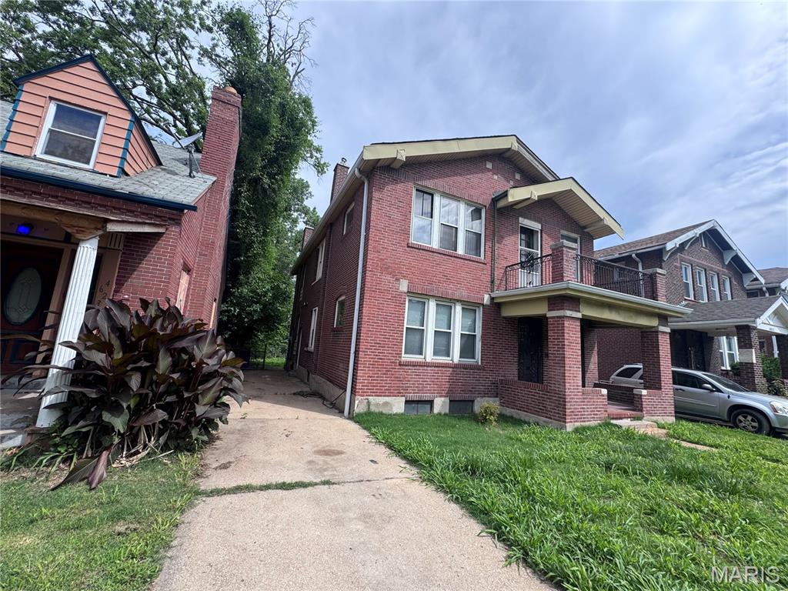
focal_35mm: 14
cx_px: 394
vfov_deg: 85.7
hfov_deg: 102.1
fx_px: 319
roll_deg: -3.8
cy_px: 296
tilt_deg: +9.2
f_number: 2.2
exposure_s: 1/1143
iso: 50
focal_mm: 2.22
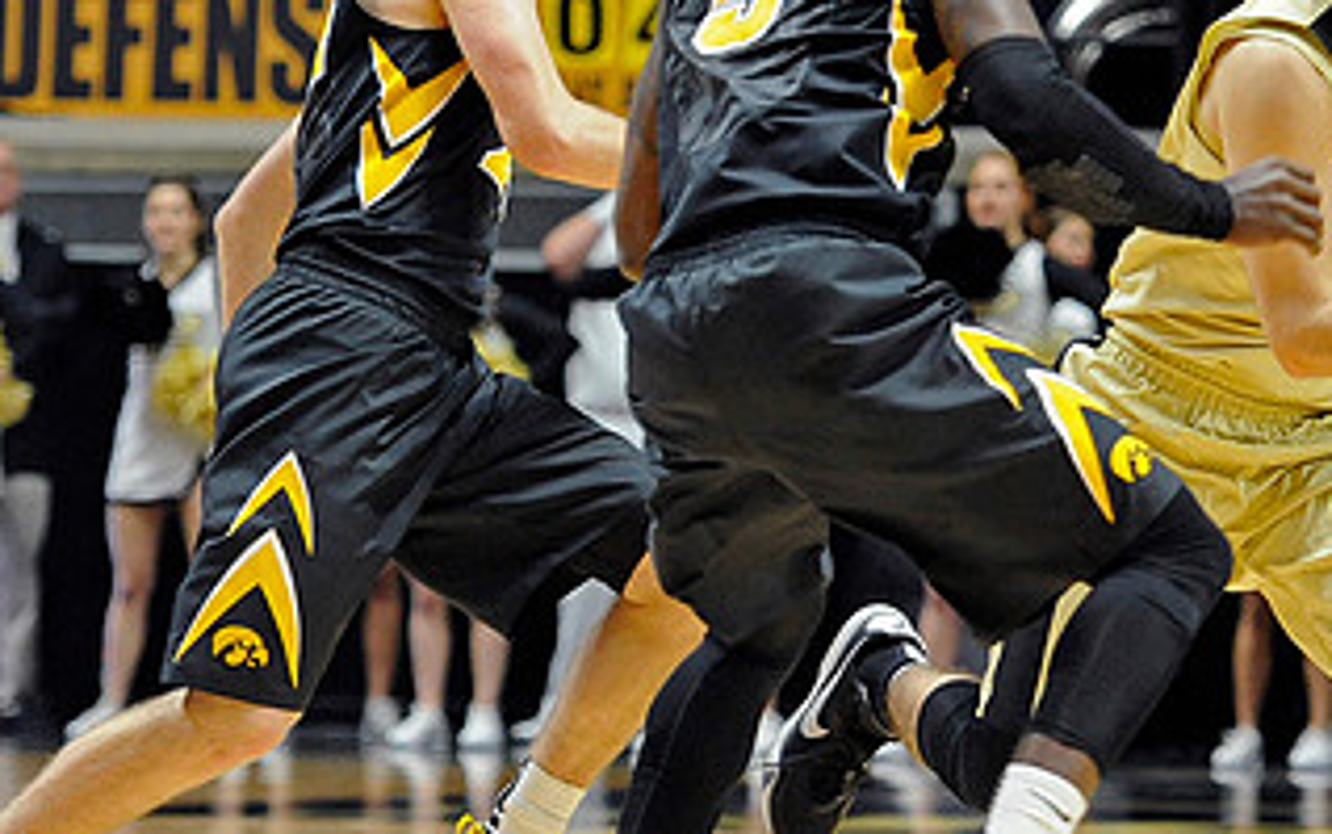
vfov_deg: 6.3
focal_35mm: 208
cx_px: 947
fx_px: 7553
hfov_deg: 10.1
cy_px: 367
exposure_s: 1/800
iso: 3200
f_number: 3.2
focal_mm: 112
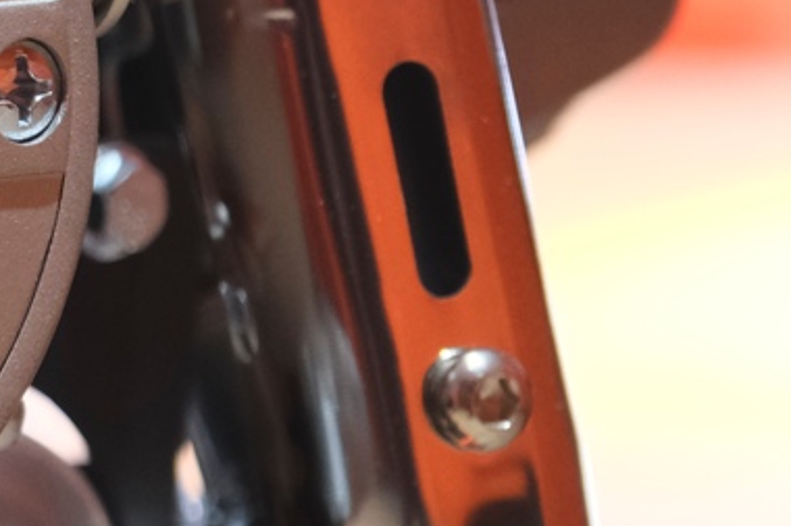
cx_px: -427
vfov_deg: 4.3
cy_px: 226
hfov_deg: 6.4
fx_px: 7028
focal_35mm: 320
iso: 1600
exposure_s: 1/100
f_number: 4
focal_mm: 50.5
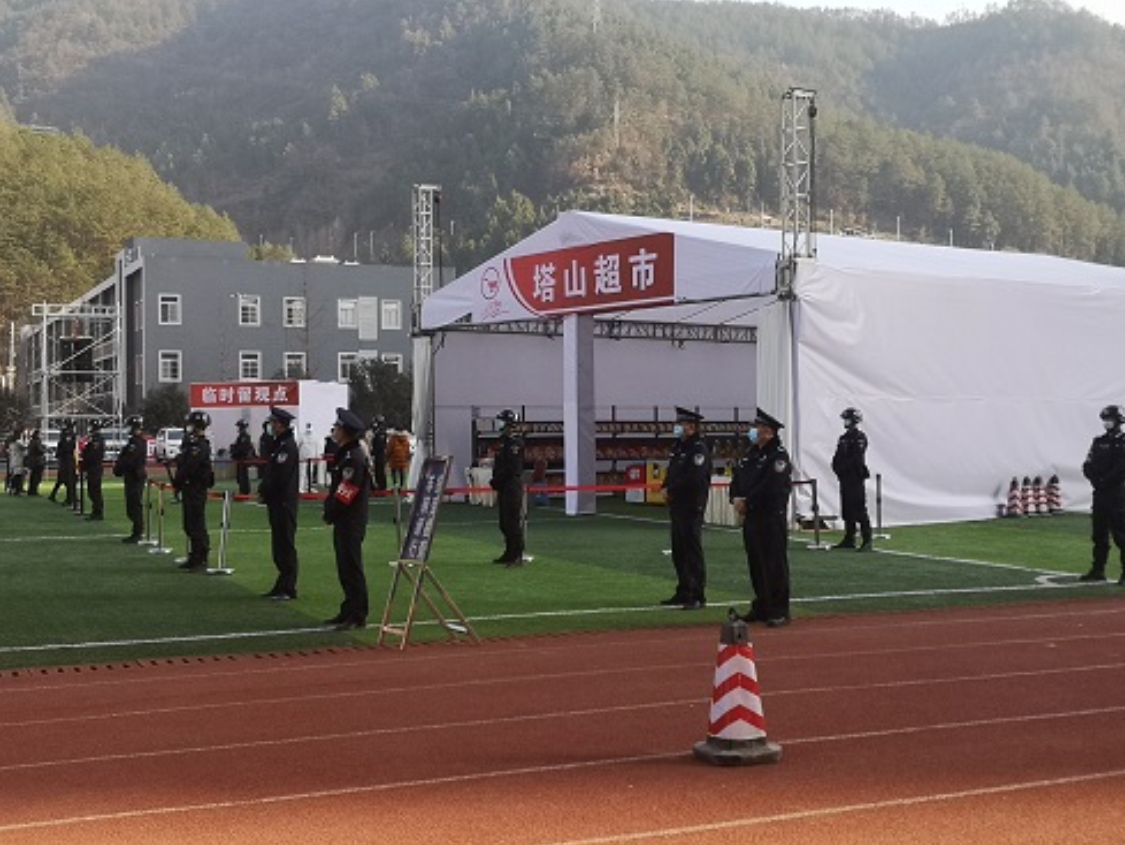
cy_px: 416
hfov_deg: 40.4
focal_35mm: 47
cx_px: 571
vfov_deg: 30.9
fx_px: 1528
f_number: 1.8
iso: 50
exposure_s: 1/606
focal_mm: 5.58
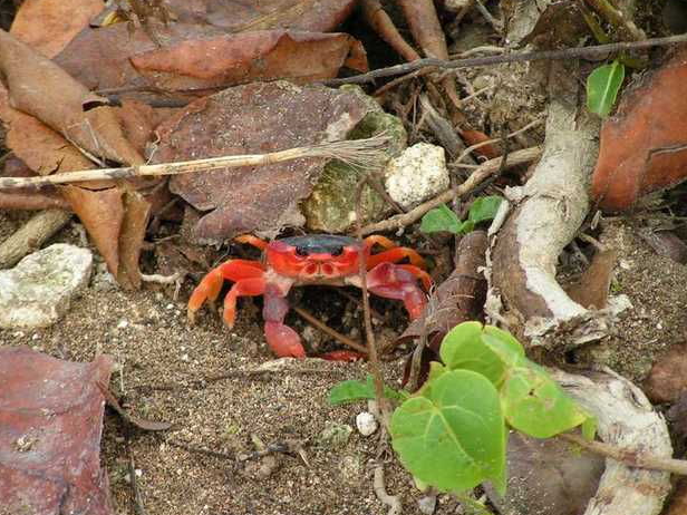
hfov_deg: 5.6
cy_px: 255
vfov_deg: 4.2
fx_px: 7006
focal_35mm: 353
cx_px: 331
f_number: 3.5
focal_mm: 52
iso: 100
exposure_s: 1/400
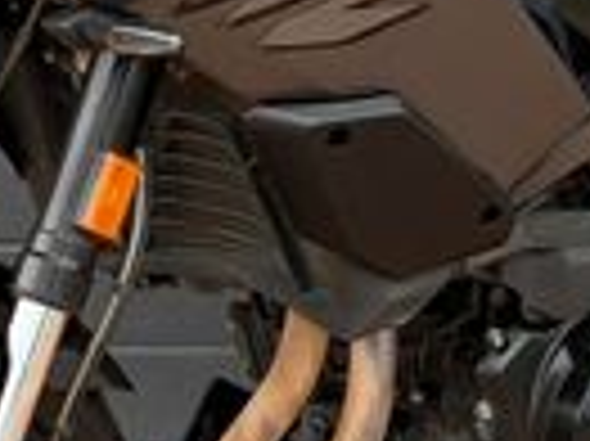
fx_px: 4002
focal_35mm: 235
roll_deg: +1.2
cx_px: 509
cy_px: 72
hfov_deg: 8.4
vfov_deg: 6.3
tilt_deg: -6.1
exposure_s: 1/545
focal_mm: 6.76
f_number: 1.78
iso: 64
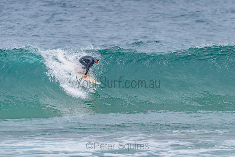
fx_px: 4001
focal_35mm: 613
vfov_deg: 2.2
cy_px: 74
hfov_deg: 3.4
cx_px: 137
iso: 160
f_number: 5.6
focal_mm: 500
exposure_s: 1/2000
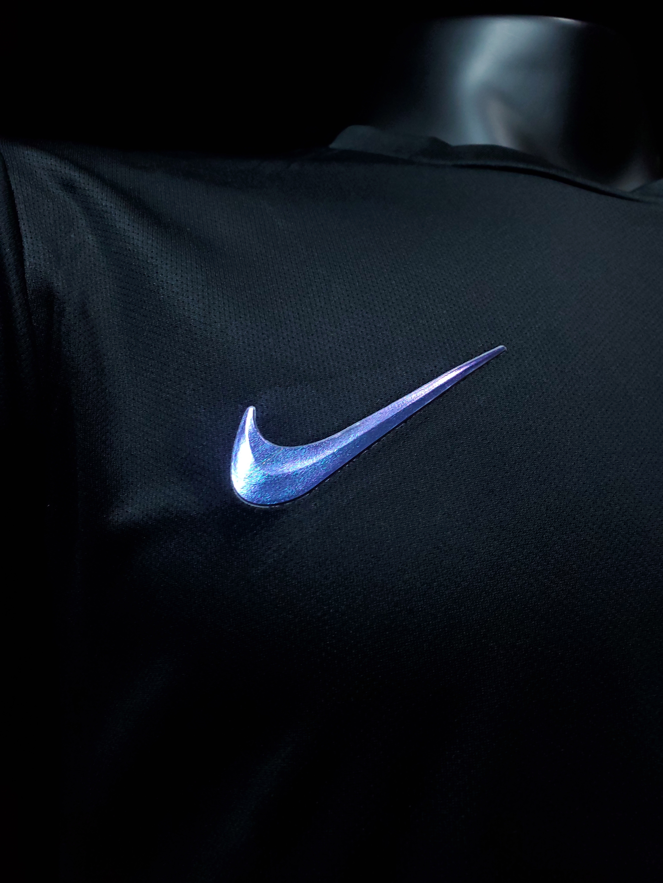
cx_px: 332
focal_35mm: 26
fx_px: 664
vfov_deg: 67.3
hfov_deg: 53.1
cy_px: 442
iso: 200
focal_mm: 4.3
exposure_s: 1/20
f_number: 2.4
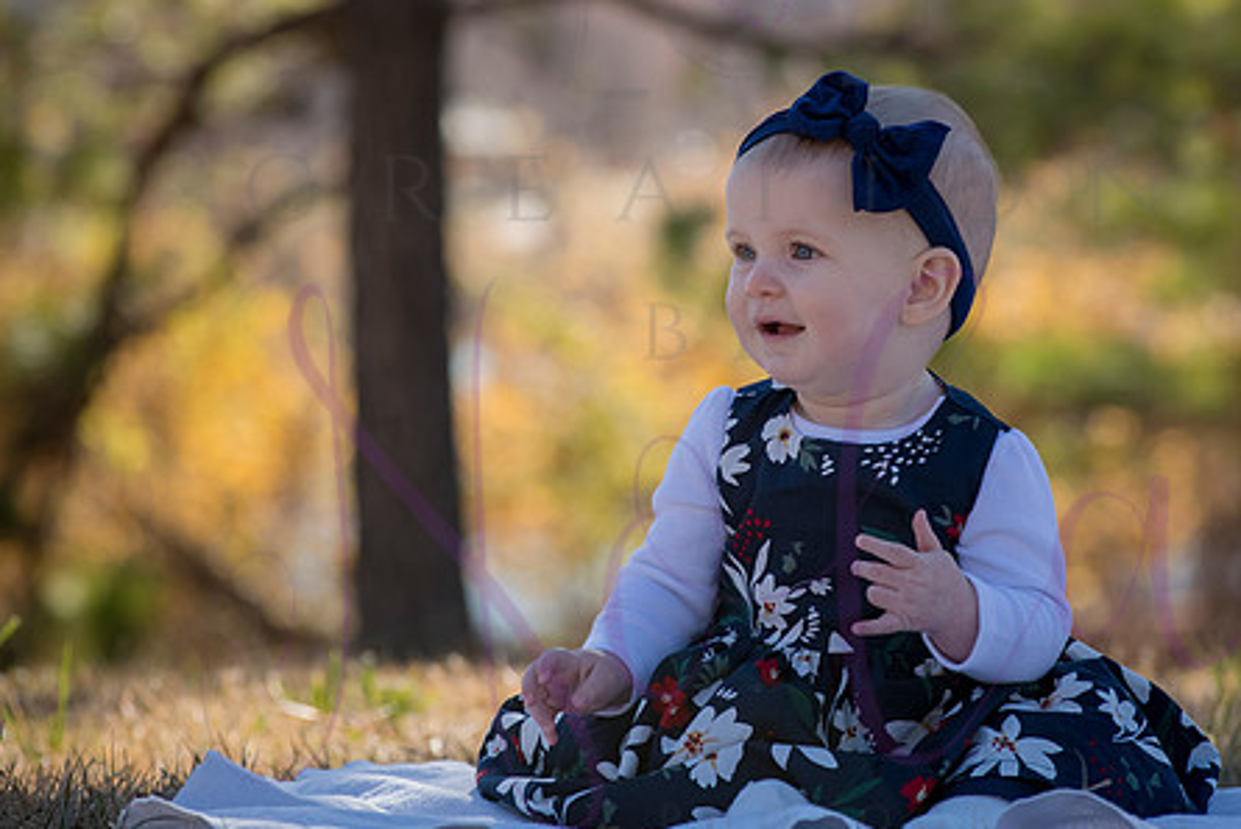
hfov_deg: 10.9
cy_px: 325
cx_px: 759
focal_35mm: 189
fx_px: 6517
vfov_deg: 7.3
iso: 400
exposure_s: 1/640
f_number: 6.3
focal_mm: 145
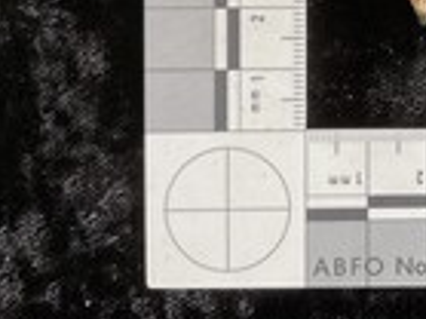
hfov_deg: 25.0
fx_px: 898
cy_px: -44
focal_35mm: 73
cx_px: 454
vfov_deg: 19.2
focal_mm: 3
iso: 50
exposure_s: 1/60
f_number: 1.8
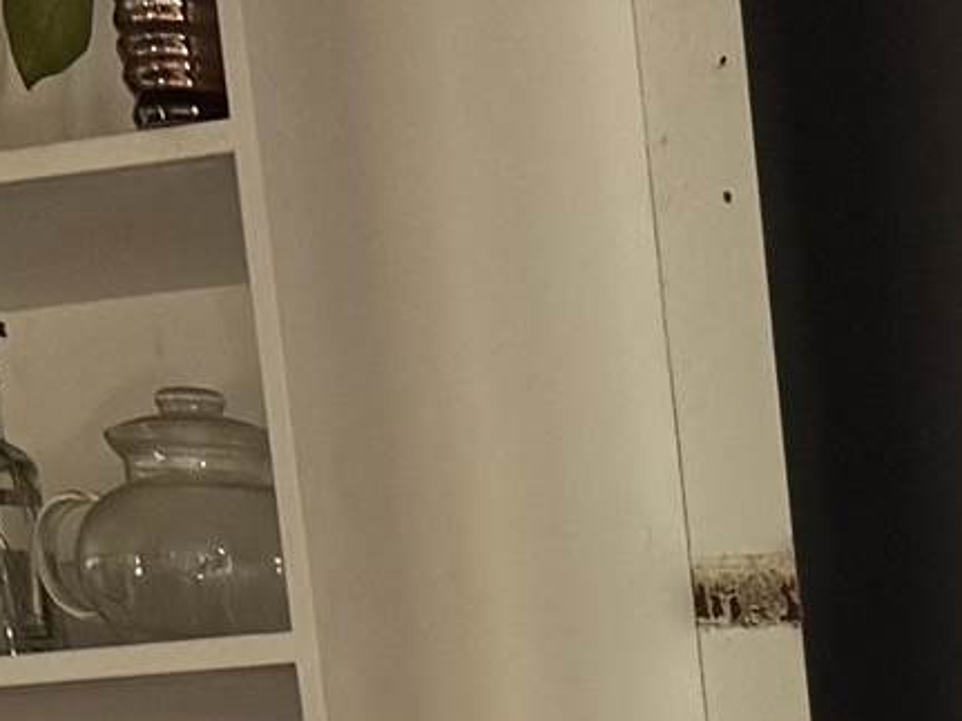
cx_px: 2455
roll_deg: +1.9
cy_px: 2212
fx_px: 4751
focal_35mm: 171
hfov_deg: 9.9
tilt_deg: -12.3
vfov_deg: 7.5
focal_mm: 6.76
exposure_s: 1/60
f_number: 1.78
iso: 125
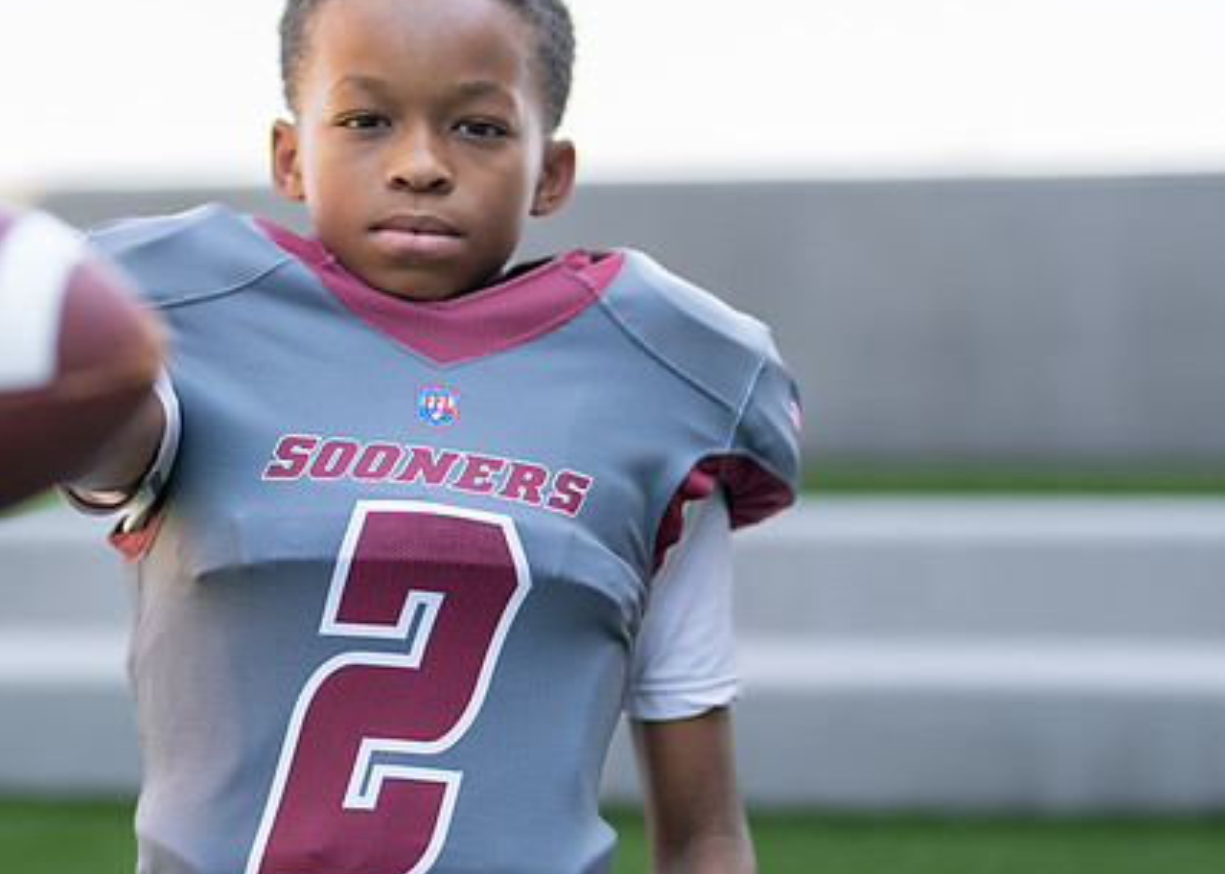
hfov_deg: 21.2
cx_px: 453
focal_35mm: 94
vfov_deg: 15.2
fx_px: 3269
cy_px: 463
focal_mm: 50
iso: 100
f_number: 1.2
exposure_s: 1/1600
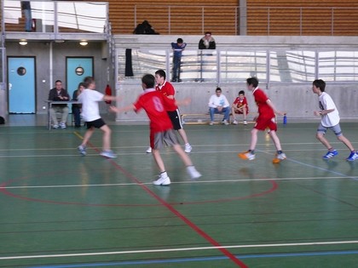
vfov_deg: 18.7
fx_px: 817
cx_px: 179
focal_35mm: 79
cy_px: 134
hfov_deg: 24.7
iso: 125
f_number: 3.2
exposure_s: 1/30
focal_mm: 13.1
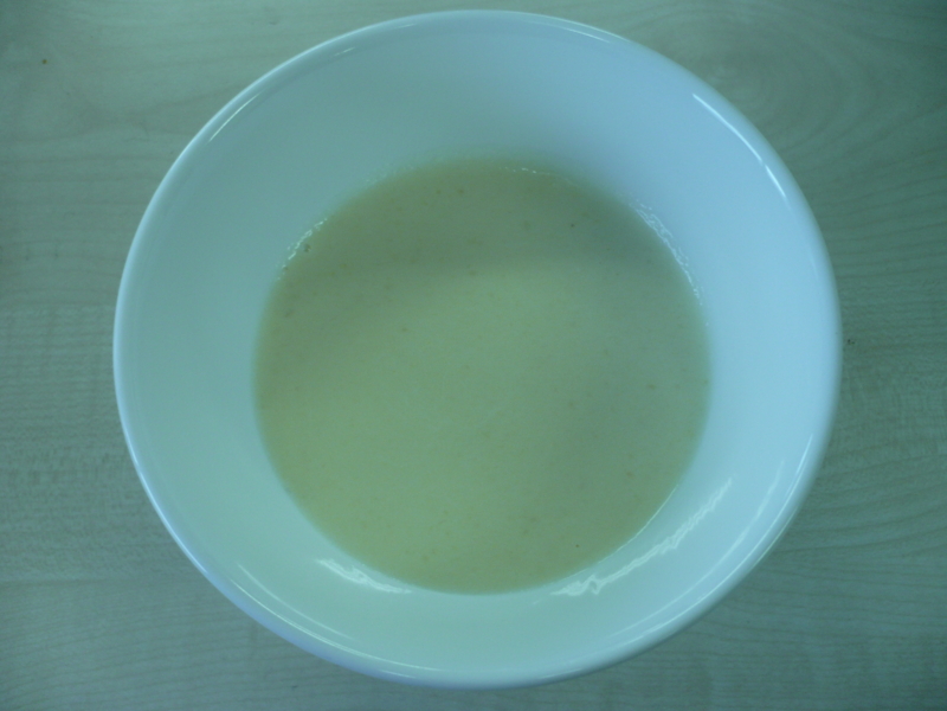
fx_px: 958
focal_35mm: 35
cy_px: 356
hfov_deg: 52.6
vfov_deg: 40.7
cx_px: 474
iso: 100
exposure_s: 1/30
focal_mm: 5.8
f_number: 2.8
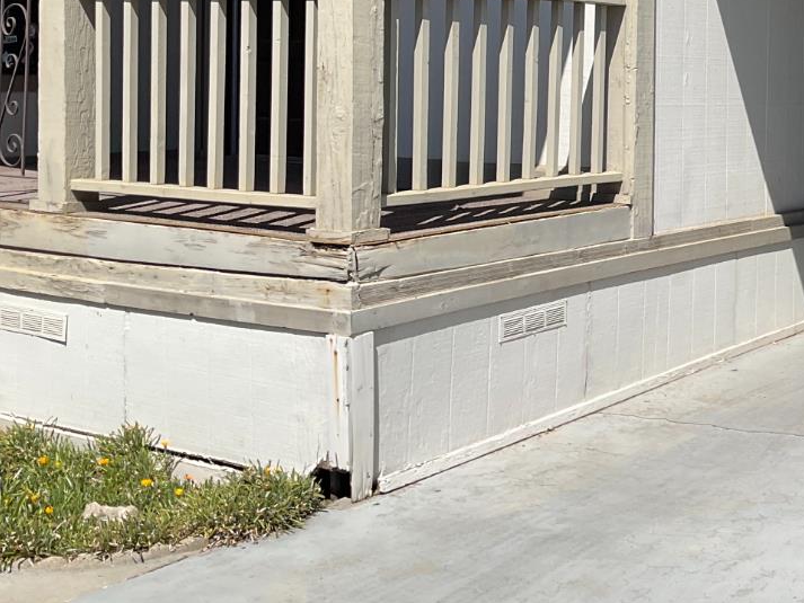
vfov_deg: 23.6
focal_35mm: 61
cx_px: 772
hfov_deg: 29.9
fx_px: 1417
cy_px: 103
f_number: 1.8
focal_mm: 3
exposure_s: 1/2427
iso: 16
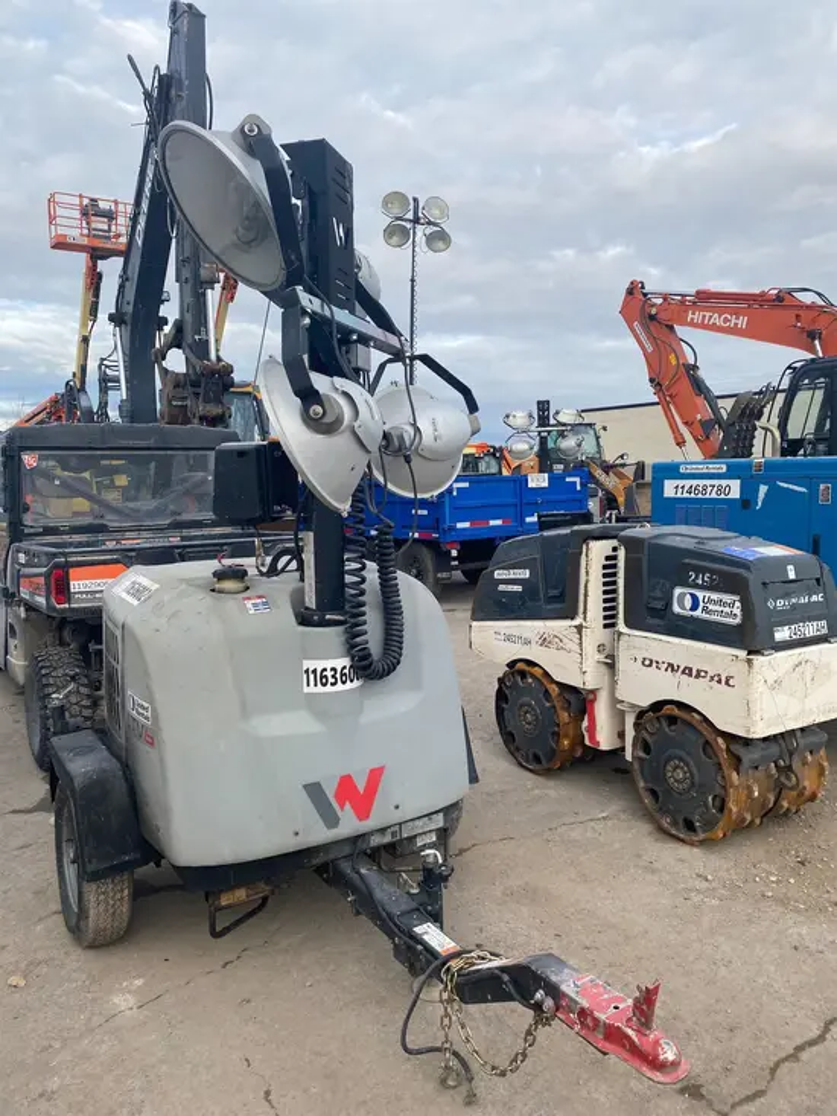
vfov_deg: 67.3
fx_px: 838
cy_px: 558
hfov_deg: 53.1
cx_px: 418
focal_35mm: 26
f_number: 1.8
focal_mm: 4.25
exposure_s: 1/597
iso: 32
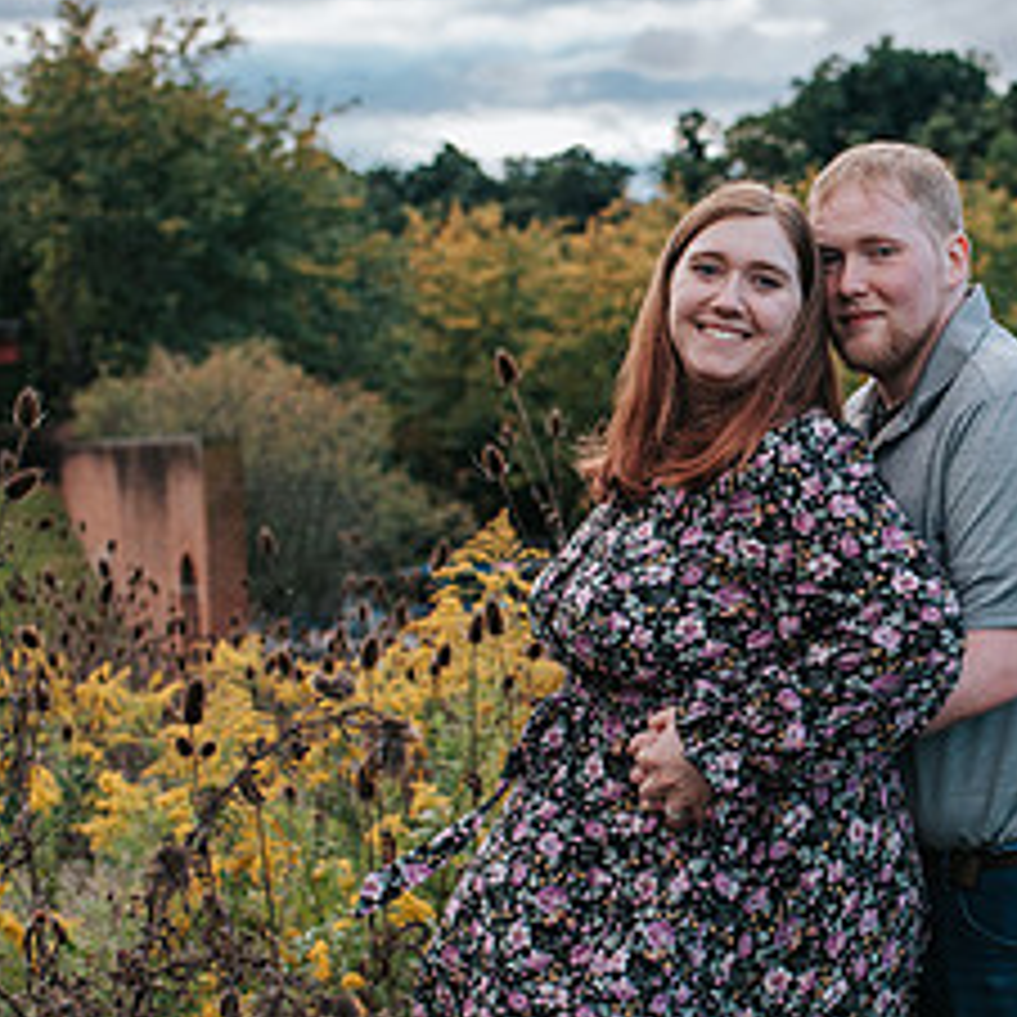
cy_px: 628
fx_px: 2626
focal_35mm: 79
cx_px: 891
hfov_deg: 21.5
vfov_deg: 21.9
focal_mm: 35
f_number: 3.2
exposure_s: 1/1250
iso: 1000
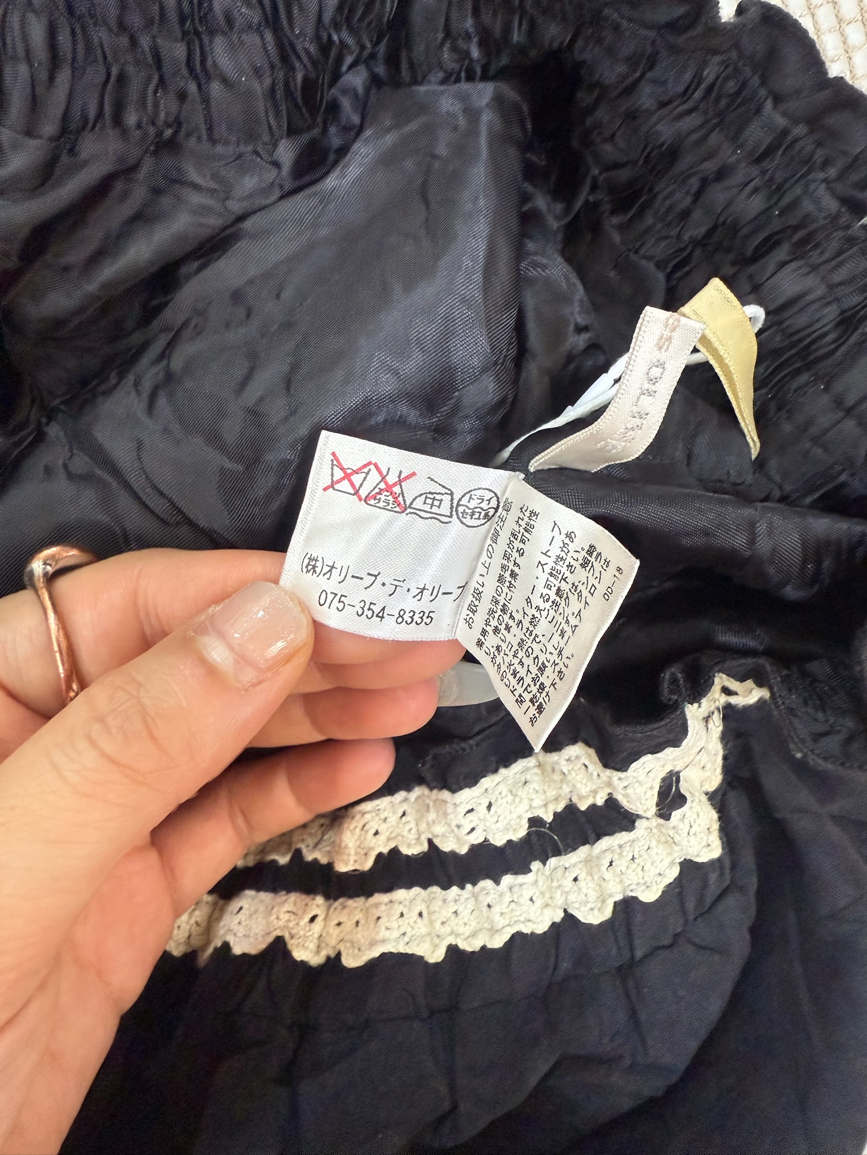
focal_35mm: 24
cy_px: 578
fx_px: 801
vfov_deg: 71.6
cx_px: 434
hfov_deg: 56.8
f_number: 2.2
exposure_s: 1/60
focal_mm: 2.22
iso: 400
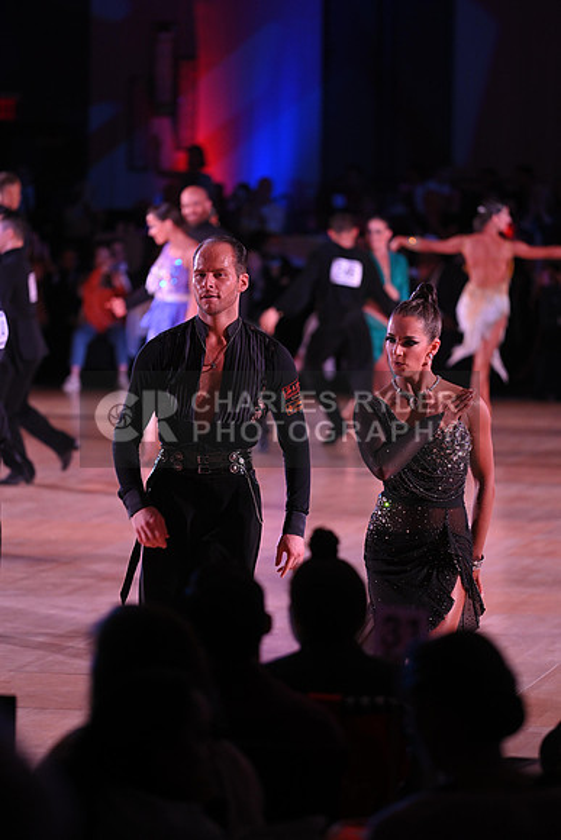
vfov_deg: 10.3
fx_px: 4672
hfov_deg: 6.9
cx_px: 280
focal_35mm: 200
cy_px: 420
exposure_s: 1/200
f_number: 4.5
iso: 1600
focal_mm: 200
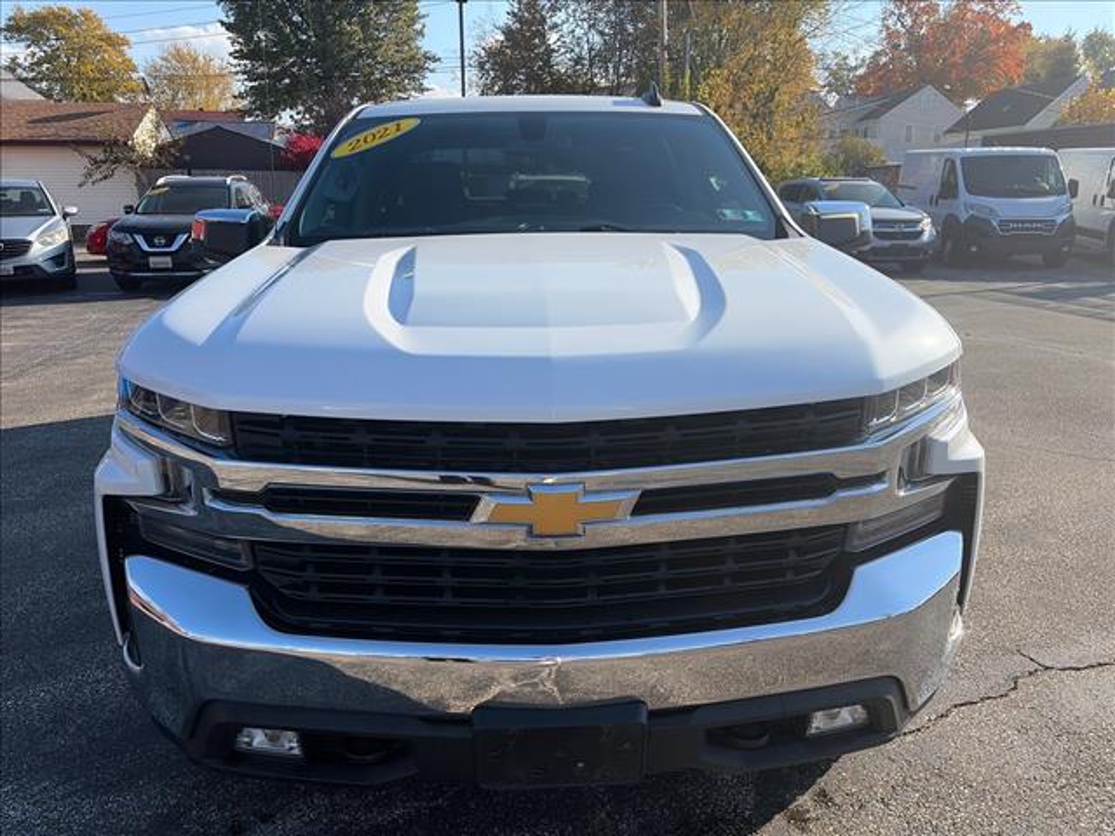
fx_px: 837
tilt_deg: -15.0
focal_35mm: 26
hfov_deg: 67.3
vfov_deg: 53.1
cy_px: 418
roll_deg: +1.0
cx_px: 558
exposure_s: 1/2538
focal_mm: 5.96
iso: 50
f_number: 1.6
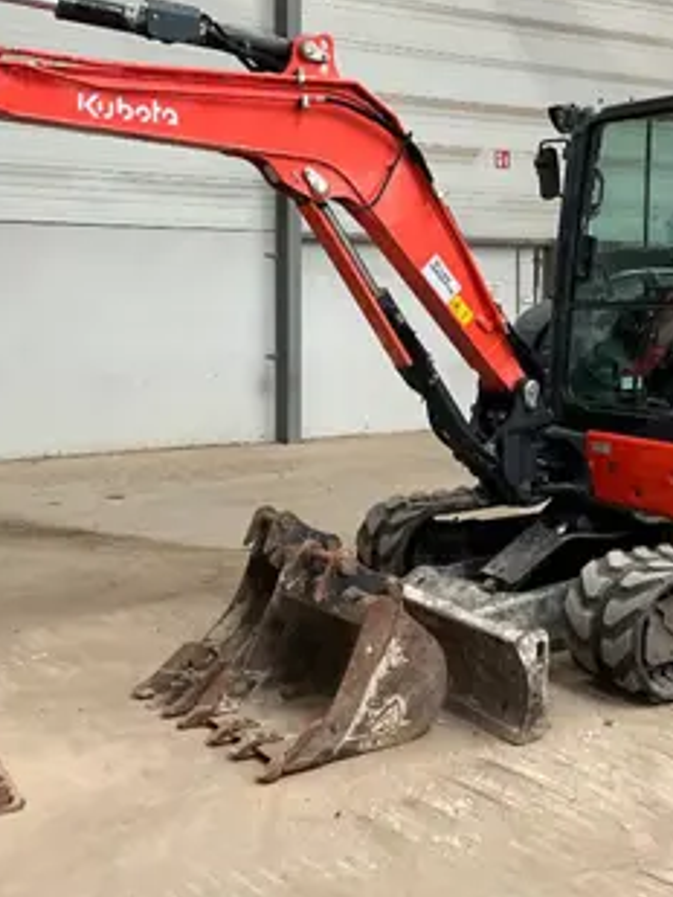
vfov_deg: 41.9
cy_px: 380
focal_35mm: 45
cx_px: 357
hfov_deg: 32.2
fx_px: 1166
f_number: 1.8
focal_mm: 3
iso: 125
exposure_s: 1/60
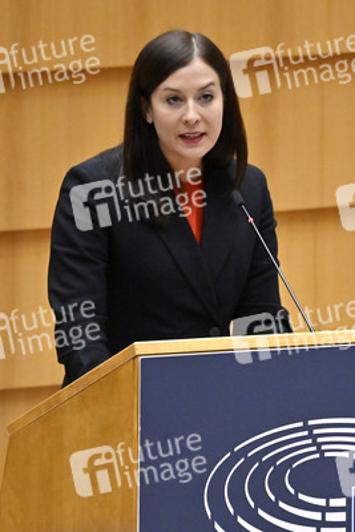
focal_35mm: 600
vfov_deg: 3.4
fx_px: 8867
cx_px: 178
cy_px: 266
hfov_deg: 2.3
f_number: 6.3
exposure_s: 1/640
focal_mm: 600
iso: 5000
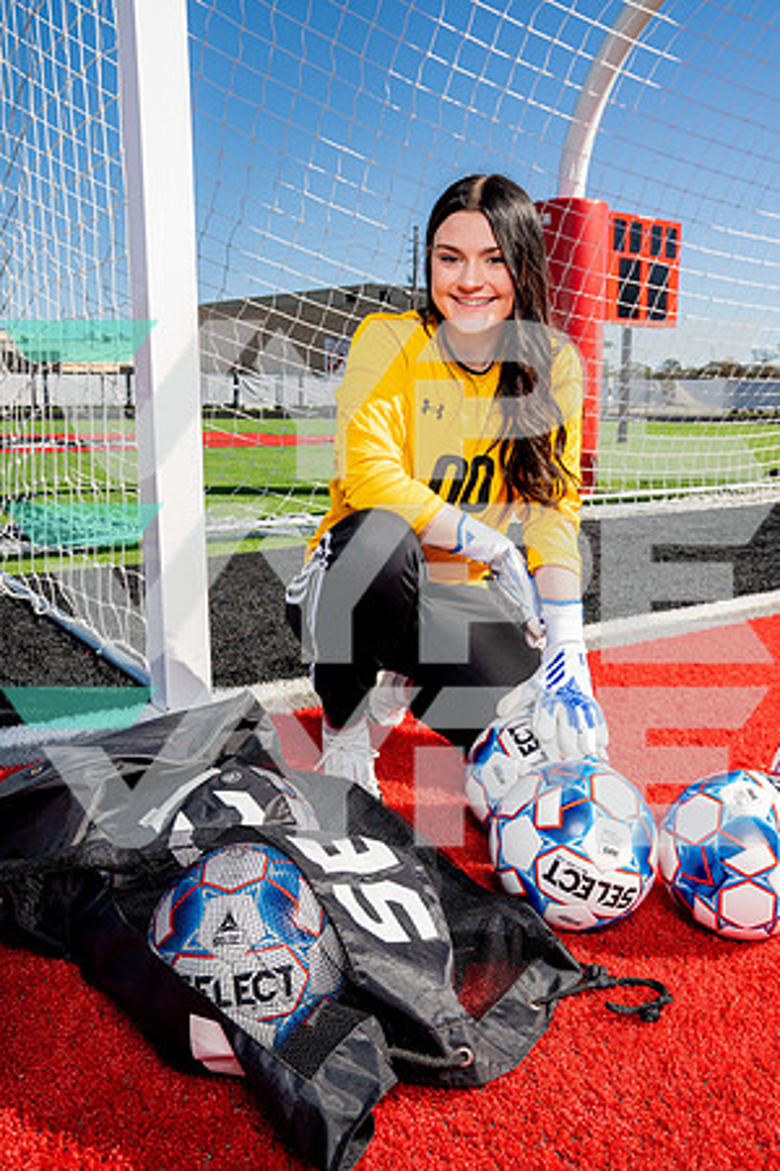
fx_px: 975
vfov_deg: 61.9
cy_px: 586
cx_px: 390
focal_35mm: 30
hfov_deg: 43.6
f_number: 7.1
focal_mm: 30
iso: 100
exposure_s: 1/250
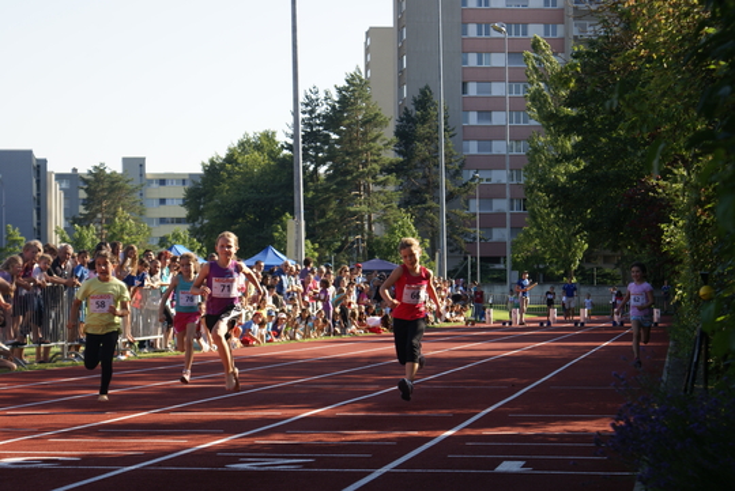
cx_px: 368
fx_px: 2145
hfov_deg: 19.4
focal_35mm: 105
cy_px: 246
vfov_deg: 13.1
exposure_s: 1/250
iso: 100
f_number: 5.6
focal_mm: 70
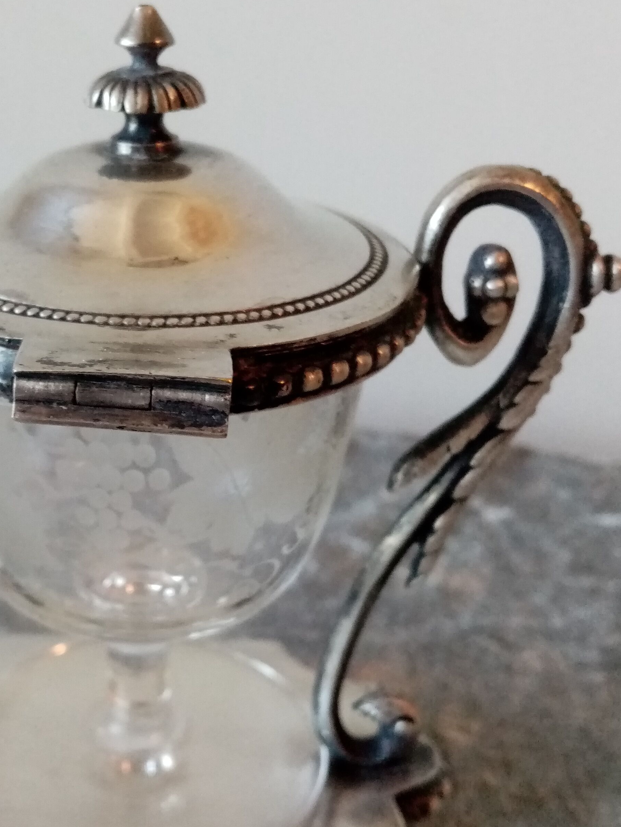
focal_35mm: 45
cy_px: 420
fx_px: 1076
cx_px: 167
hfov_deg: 31.7
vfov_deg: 42.1
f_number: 1.8
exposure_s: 1/33.3
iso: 439
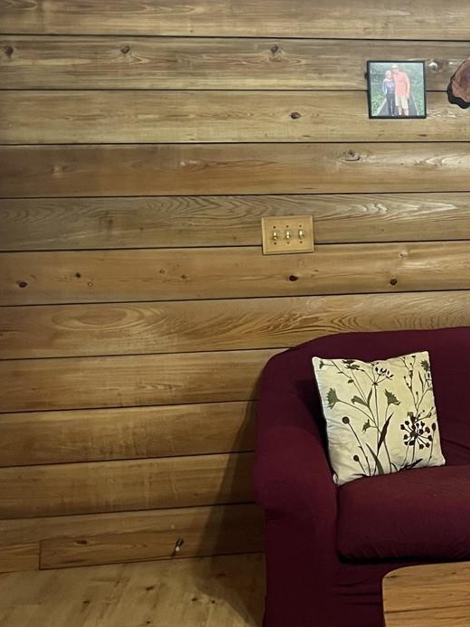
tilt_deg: -3.8
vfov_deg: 32.0
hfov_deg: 22.9
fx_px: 1086
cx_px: 529
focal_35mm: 60
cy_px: 223
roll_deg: +0.5
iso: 400
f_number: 1.5
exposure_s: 1/40
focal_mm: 5.7
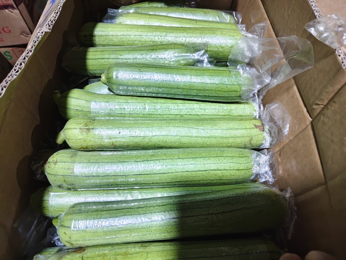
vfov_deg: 58.9
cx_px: 173
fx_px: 230
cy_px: 130
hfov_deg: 73.9
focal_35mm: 23
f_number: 1.88
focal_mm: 5.56
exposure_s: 1/50
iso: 492
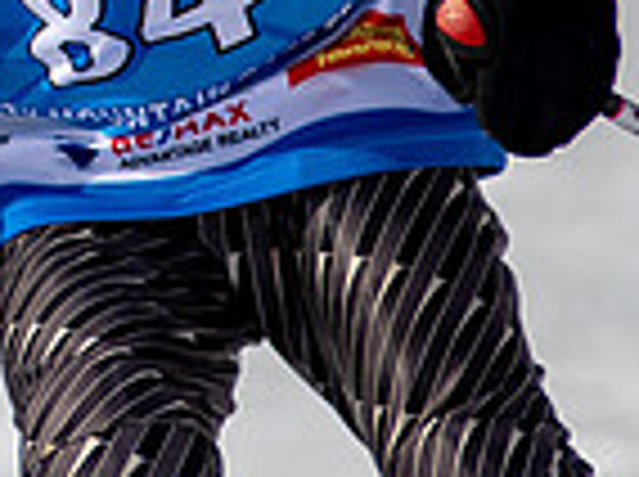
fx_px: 32637
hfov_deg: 1.1
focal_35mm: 1771
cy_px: -241
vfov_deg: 0.8
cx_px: -270
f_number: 2.8
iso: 100
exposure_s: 1/8000
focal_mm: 300
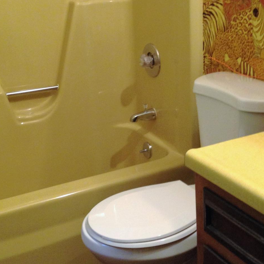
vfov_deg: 27.6
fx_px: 535
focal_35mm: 62
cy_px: 100
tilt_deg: -14.1
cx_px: 155
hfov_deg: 27.7
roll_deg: +1.6
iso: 160
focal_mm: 4.12
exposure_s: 1/20
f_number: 2.4
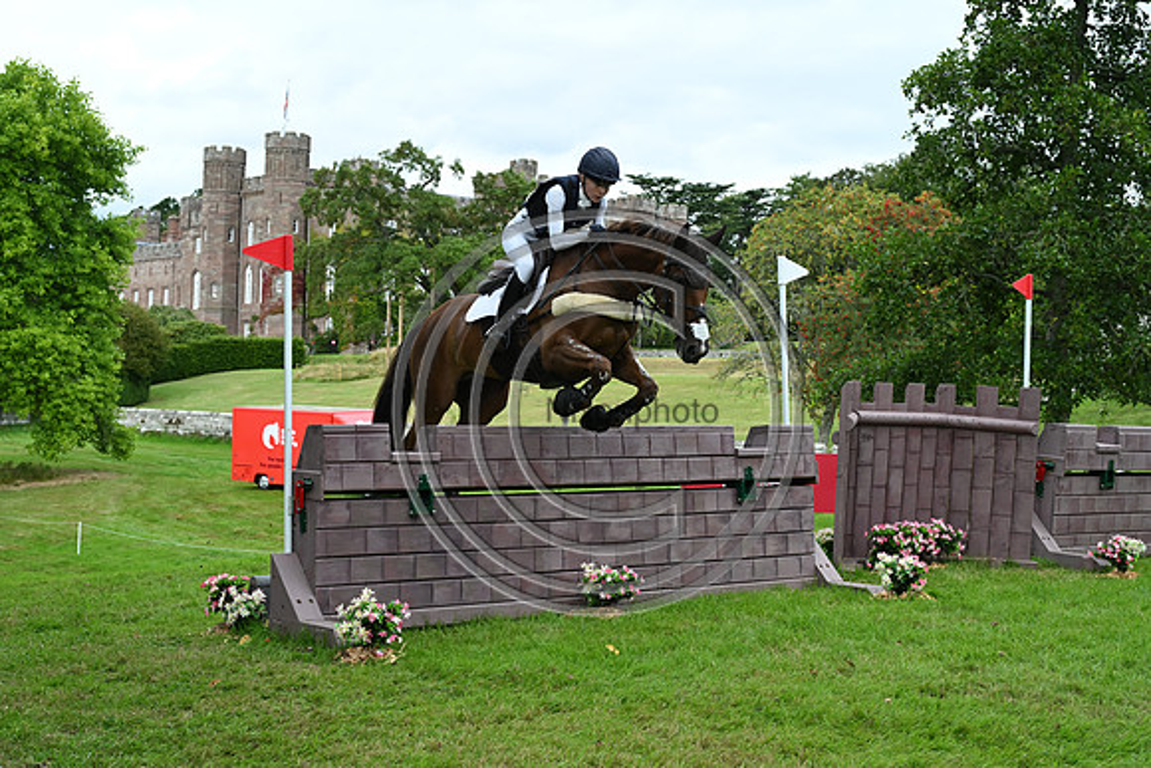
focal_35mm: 48
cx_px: 576
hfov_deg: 41.1
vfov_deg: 28.1
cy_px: 384
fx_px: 1535
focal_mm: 48
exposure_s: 1/1250
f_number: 5.6
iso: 1000
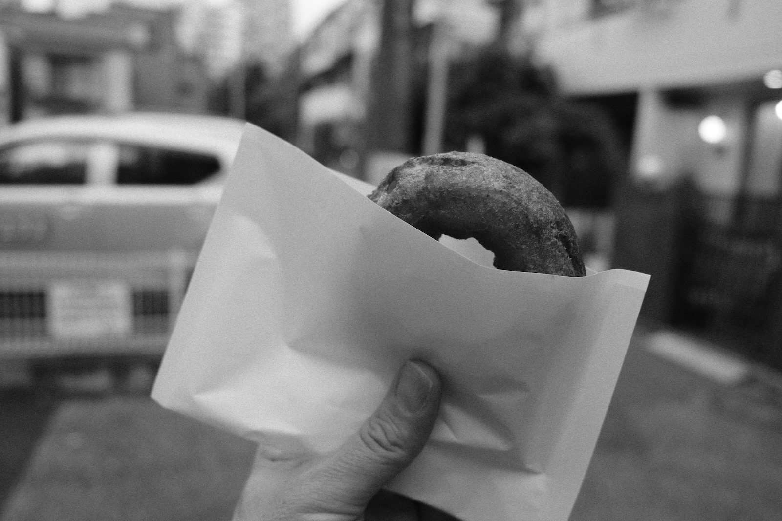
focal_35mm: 28
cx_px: 391
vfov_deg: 46.4
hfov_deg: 65.5
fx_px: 608
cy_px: 260
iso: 500
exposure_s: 1/160
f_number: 2.8
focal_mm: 18.3
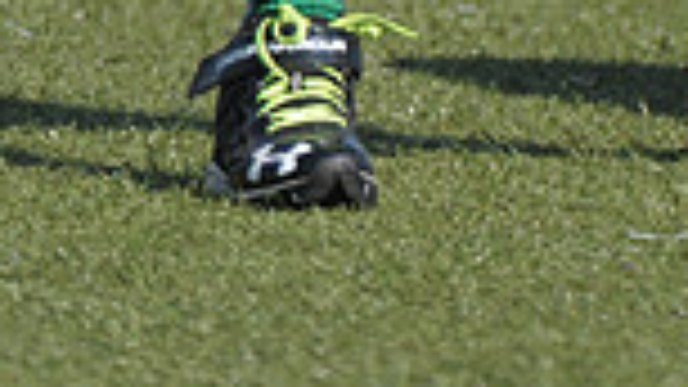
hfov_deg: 1.0
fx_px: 37975
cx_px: 609
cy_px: -760
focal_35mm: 2082
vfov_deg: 0.6
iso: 640
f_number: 4
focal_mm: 350
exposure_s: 1/5000
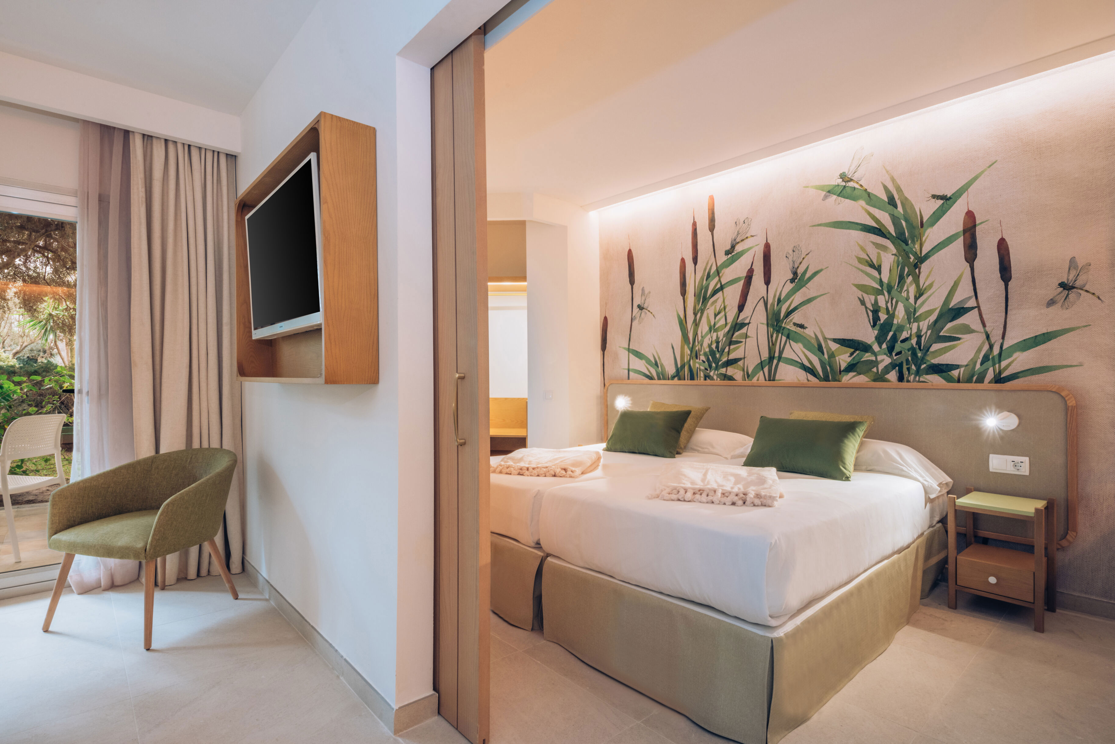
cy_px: 372
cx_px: 558
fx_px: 558
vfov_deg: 67.4
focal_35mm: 18
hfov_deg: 90.0
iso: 400
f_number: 16
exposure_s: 1/2
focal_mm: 18
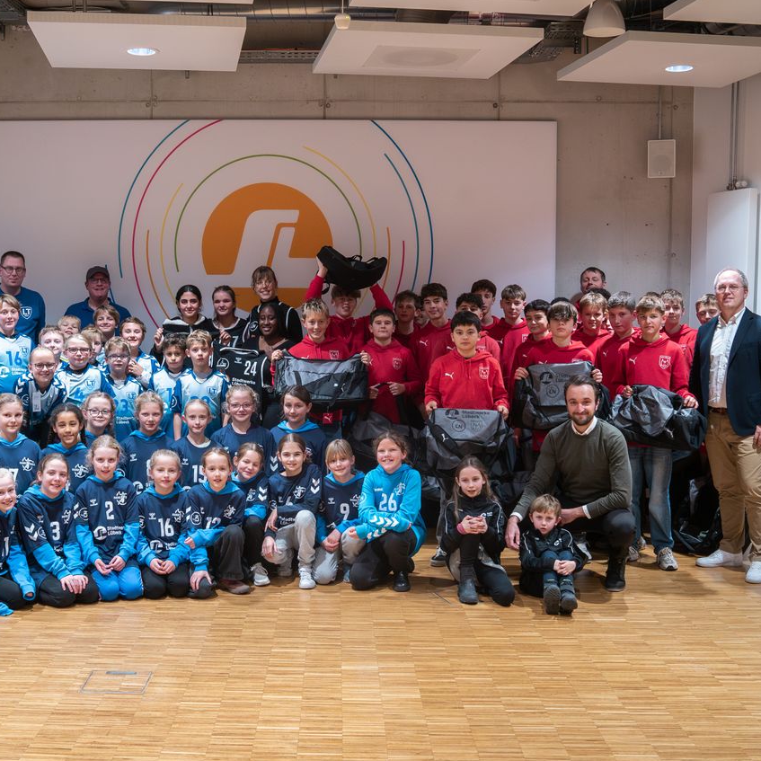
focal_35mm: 45
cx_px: 306
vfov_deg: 37.6
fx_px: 1119
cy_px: 380
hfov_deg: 37.4
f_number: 5.6
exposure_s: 1/125
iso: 6400
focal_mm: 35
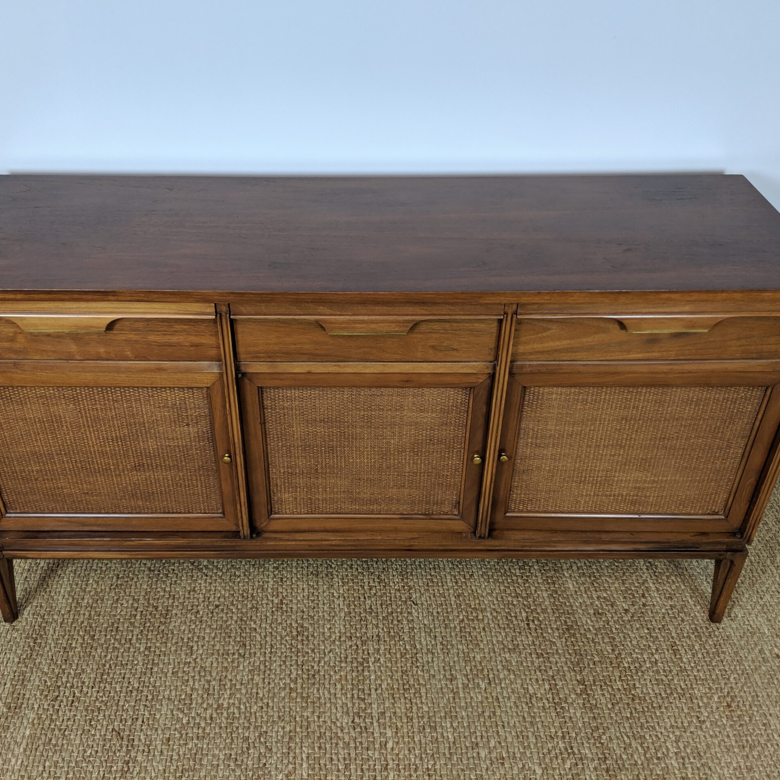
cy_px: 392
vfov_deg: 51.1
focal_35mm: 32
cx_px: 363
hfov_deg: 51.1
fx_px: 816
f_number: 1.8
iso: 263
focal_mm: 4.44
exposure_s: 1/59.9
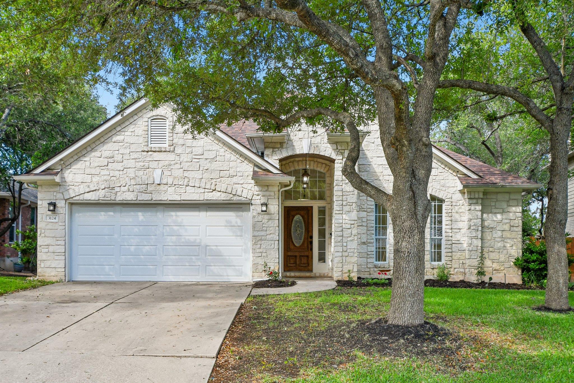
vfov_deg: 36.9
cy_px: 192
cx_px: 287
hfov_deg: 53.1
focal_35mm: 36
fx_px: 574
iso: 400
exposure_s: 1/800
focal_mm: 24
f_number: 8
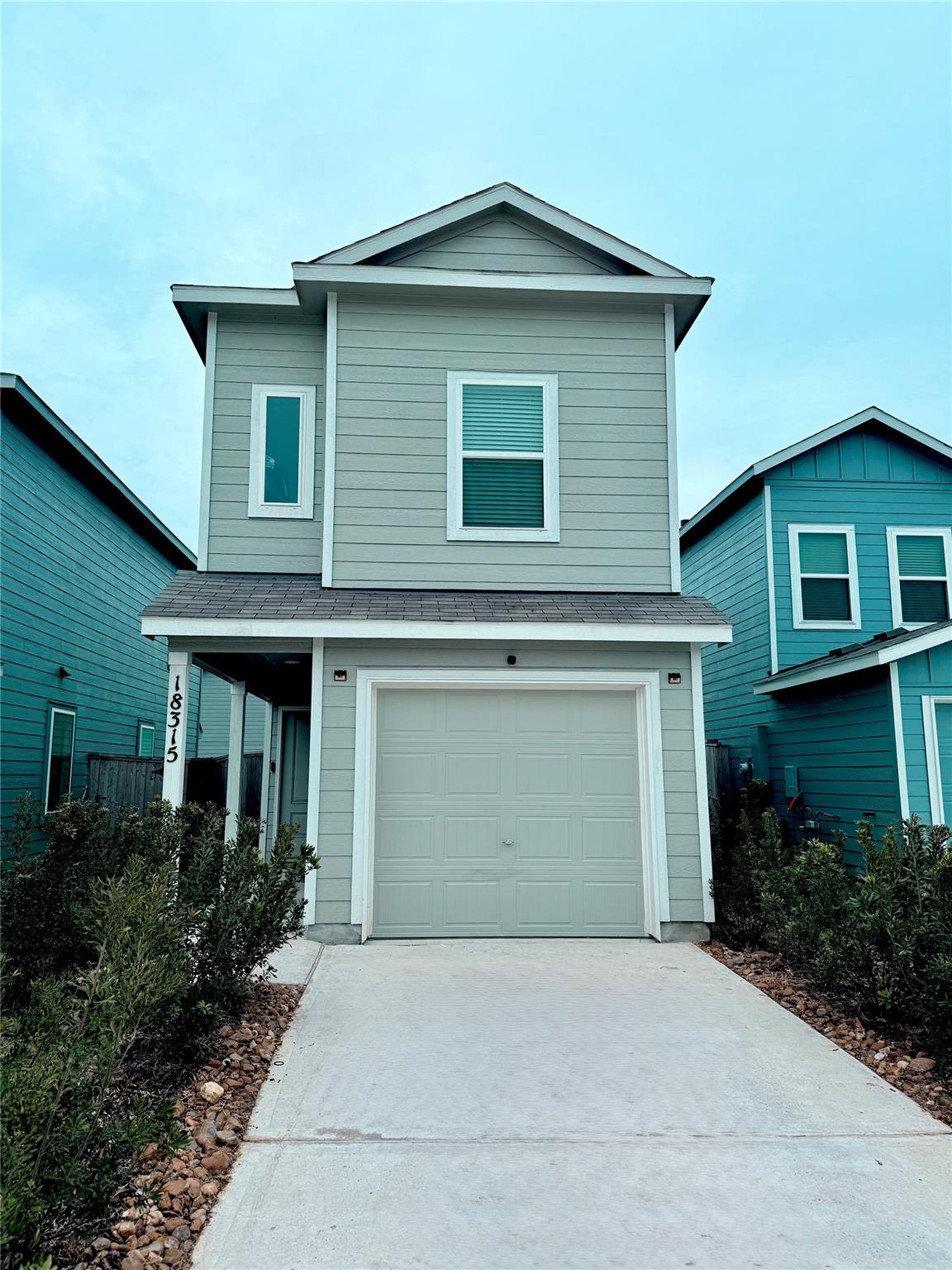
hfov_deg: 56.8
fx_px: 880
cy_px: 635
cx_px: 476
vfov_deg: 71.6
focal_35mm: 24
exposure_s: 1/1653
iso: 80
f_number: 1.78
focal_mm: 6.76
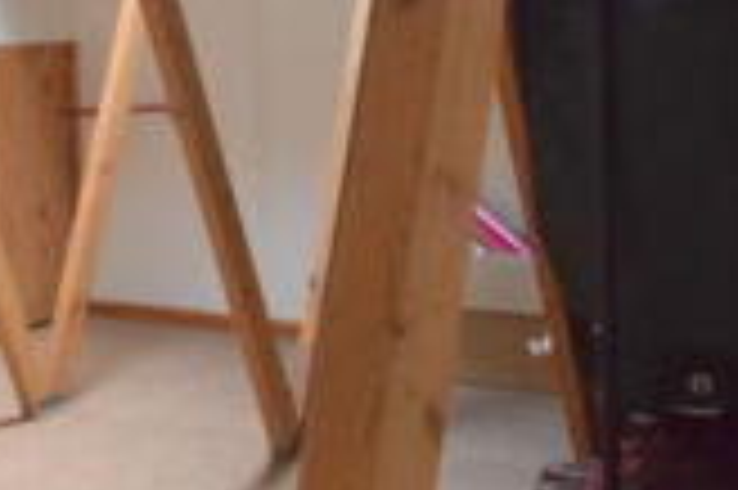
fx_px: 1475
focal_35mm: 72
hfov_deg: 26.6
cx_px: 7
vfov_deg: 18.3
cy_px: -29
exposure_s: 1/60
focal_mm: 12
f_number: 3.8
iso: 5000
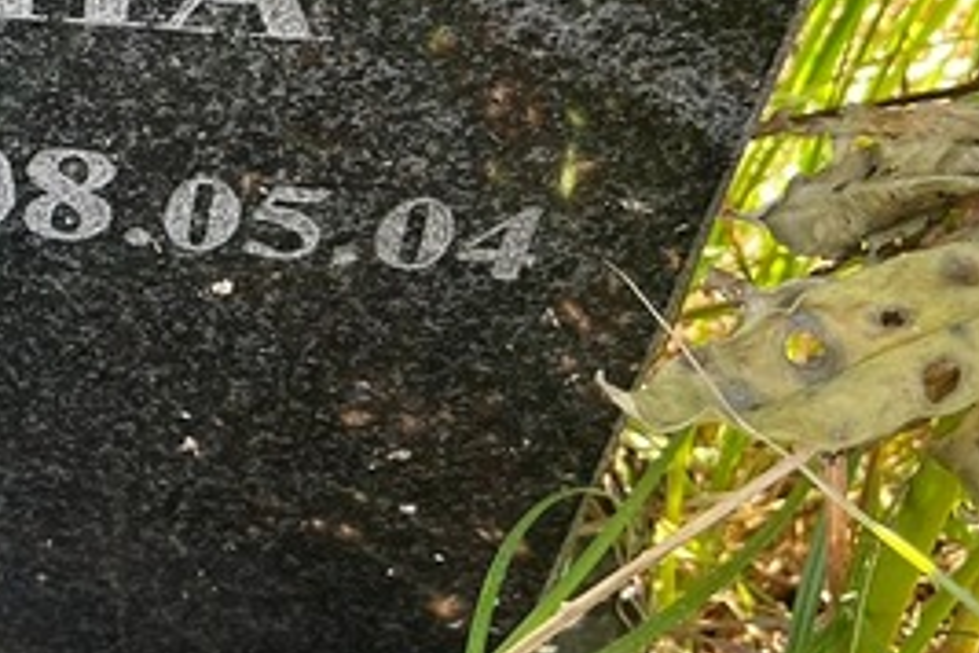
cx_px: -246
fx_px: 2203
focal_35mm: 81
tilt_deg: -47.0
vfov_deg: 16.7
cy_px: 110
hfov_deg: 22.7
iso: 80
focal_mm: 5.7
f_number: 1.5
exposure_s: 1/121
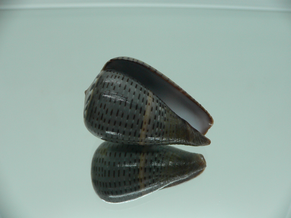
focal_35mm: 35
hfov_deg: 52.6
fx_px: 294
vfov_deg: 40.7
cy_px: 109
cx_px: 146
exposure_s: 1/60
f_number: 2.8
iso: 100
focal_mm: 4.6
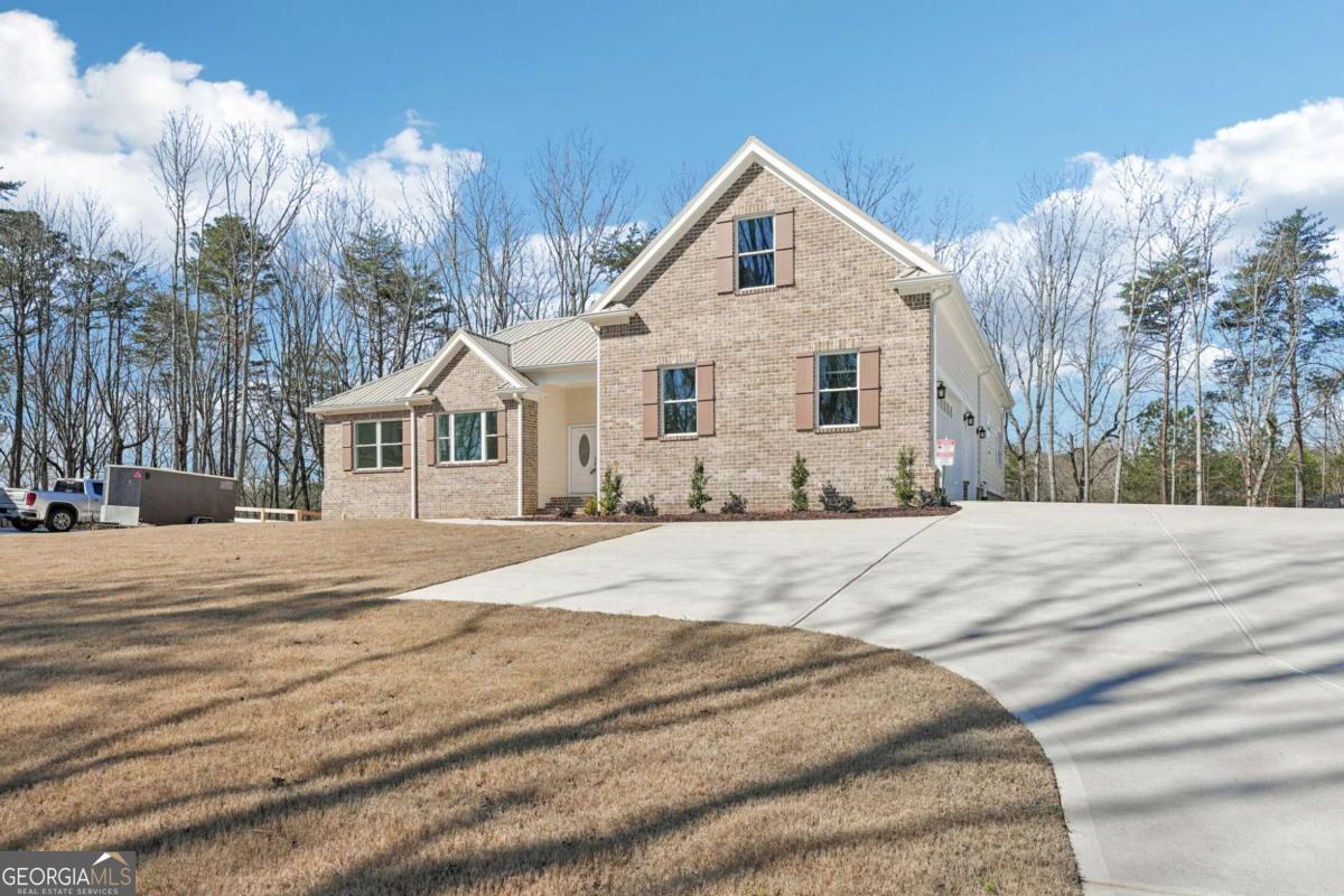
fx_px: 896
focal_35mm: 24
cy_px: 448
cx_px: 672
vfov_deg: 53.1
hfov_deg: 73.7
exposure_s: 1/320
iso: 100
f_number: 8
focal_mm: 24
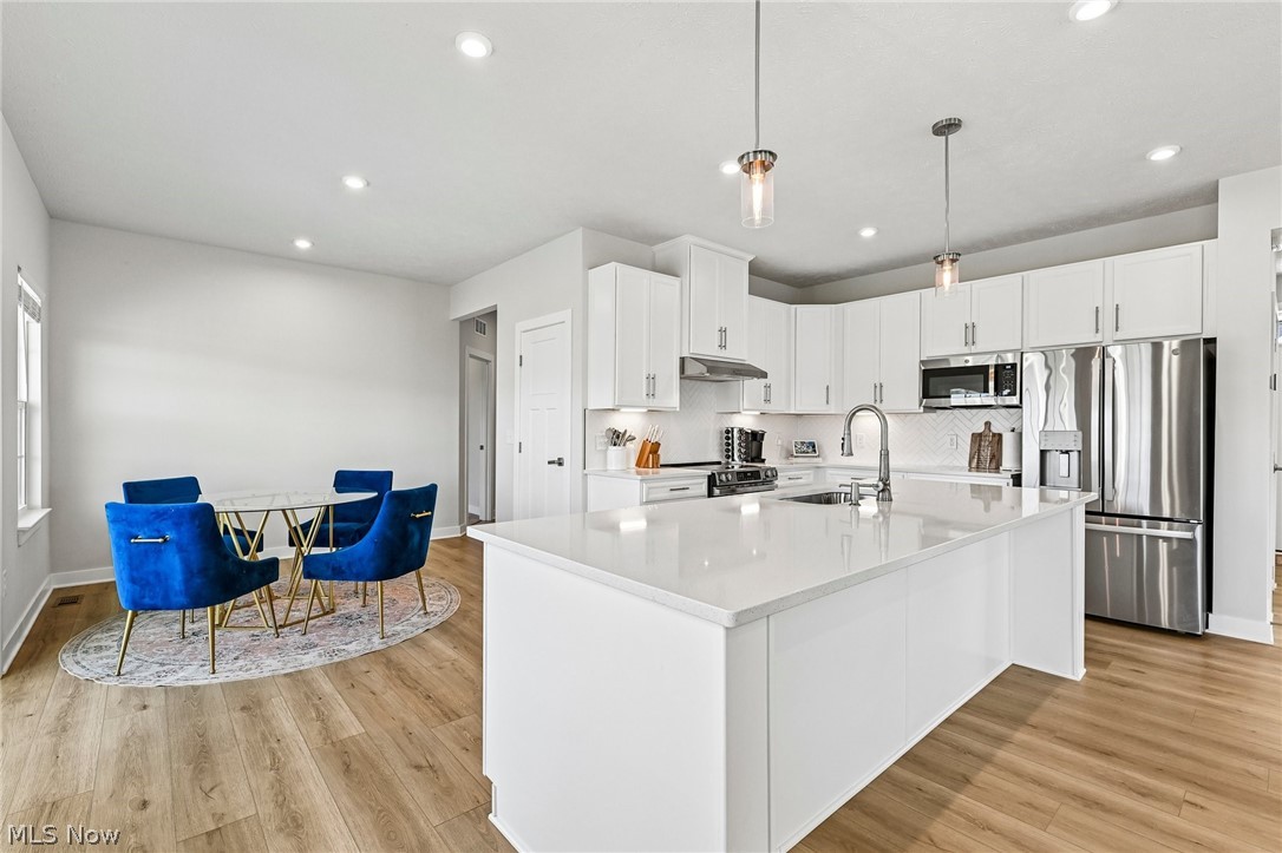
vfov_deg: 73.7
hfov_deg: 96.8
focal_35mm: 16
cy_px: 426
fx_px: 569
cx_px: 641
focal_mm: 16
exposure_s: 1/250
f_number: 6.3
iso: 800
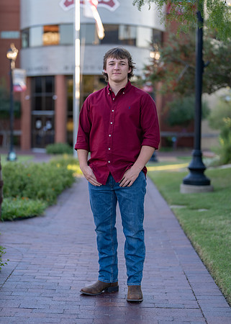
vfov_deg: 26.8
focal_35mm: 74
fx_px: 679
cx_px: 102
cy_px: 162
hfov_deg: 19.3
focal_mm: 50
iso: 100
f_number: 1.2
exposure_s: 1/500
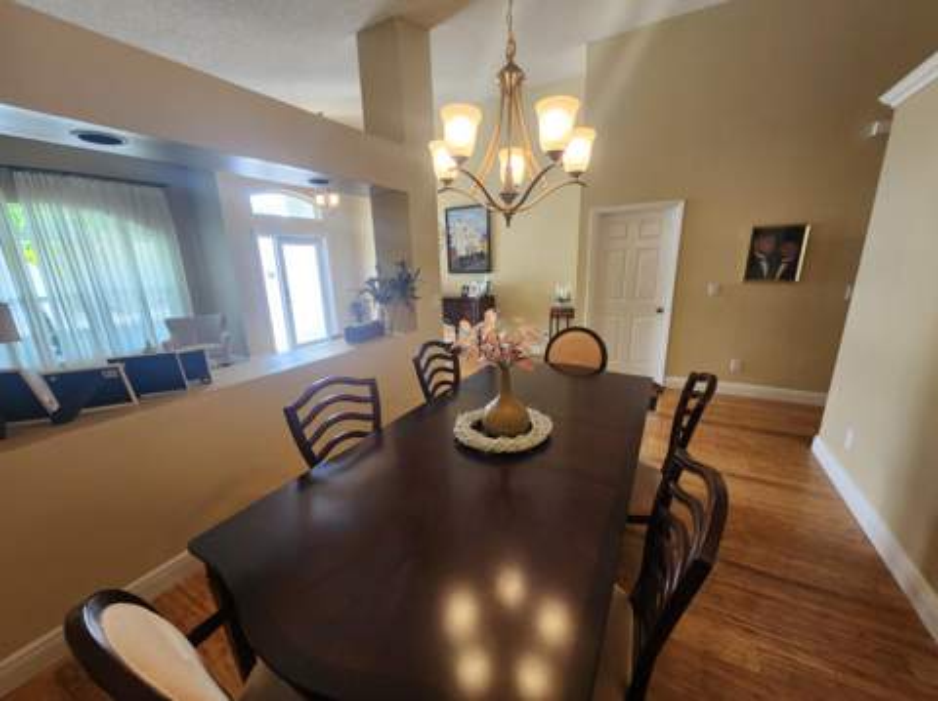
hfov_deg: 106.2
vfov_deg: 89.8
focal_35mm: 13
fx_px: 352
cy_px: 350
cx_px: 469
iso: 200
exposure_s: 1/60
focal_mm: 1.74
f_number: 2.2
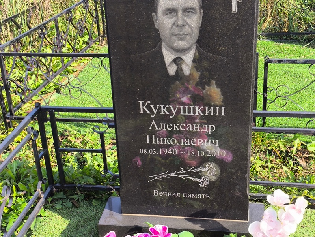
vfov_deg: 29.1
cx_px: 158
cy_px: 118
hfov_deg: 38.2
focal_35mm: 50
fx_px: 455
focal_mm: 4.71
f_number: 1.7
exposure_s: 1/541
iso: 50
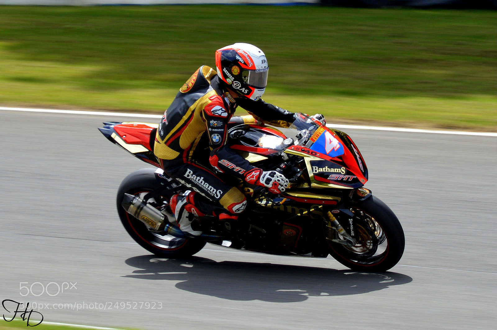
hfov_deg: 24.7
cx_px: 248
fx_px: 1137
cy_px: 165
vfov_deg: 16.5
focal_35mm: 82
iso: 100
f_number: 5.6
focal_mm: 55
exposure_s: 1/320
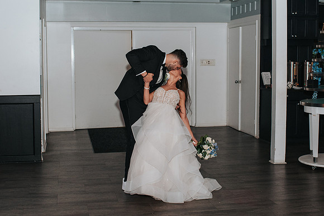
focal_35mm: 62
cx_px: 163
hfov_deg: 32.6
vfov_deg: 22.0
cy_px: 94
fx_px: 555
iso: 1000
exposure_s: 1/200
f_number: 2.8
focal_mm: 35
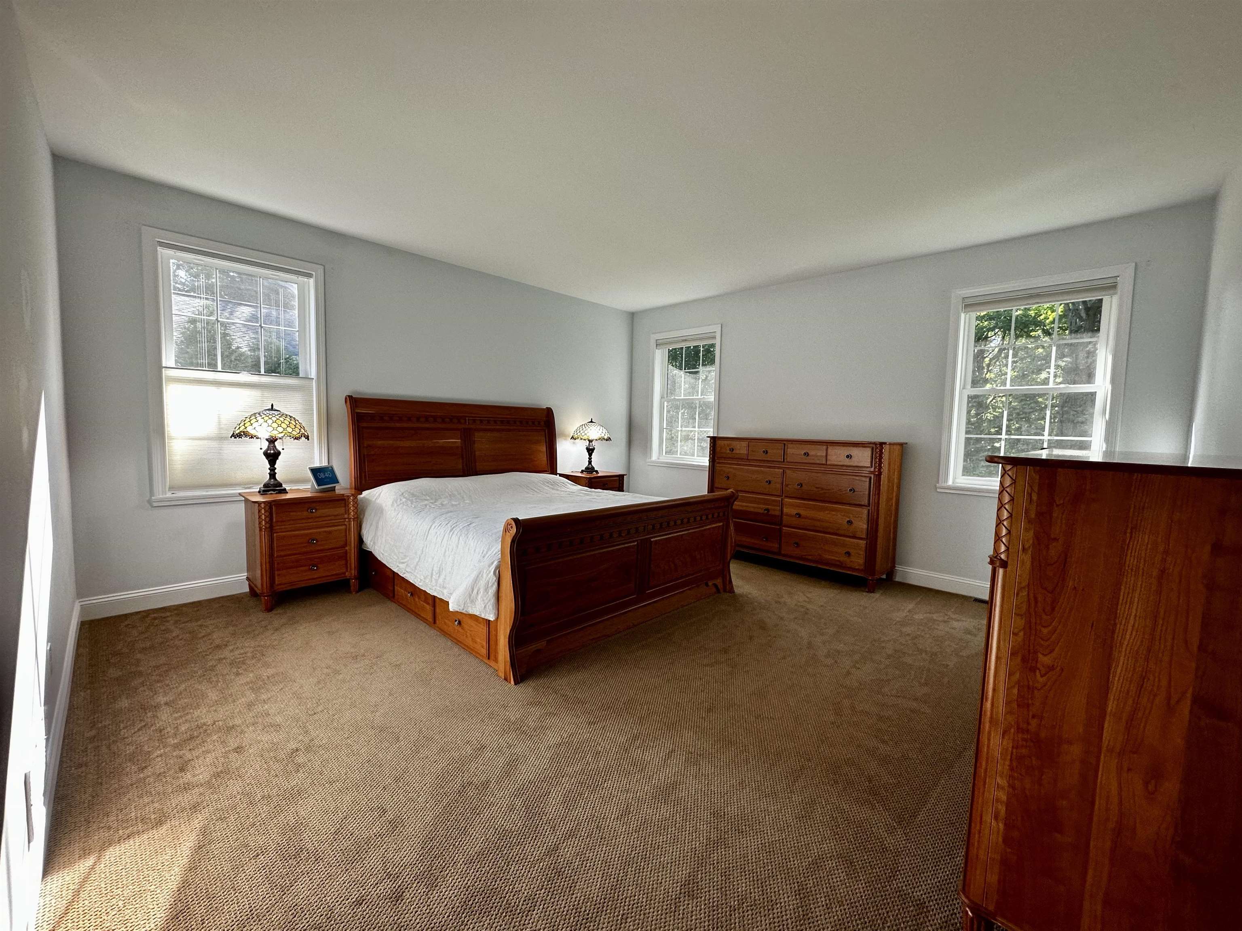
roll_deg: -1.6
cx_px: 621
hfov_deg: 102.1
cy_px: 466
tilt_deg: -4.8
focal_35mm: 14
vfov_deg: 85.7
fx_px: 502
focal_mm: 2.22
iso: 125
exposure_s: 1/120
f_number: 2.2
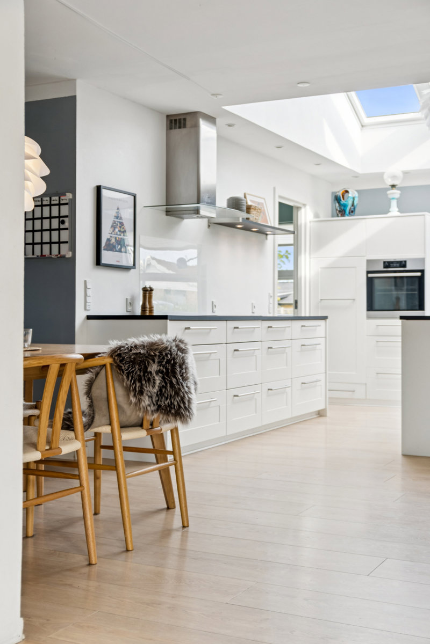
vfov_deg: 43.6
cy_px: 322
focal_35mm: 45
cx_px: 215
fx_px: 806
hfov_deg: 29.9
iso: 200
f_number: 4
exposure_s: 1/80
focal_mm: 30
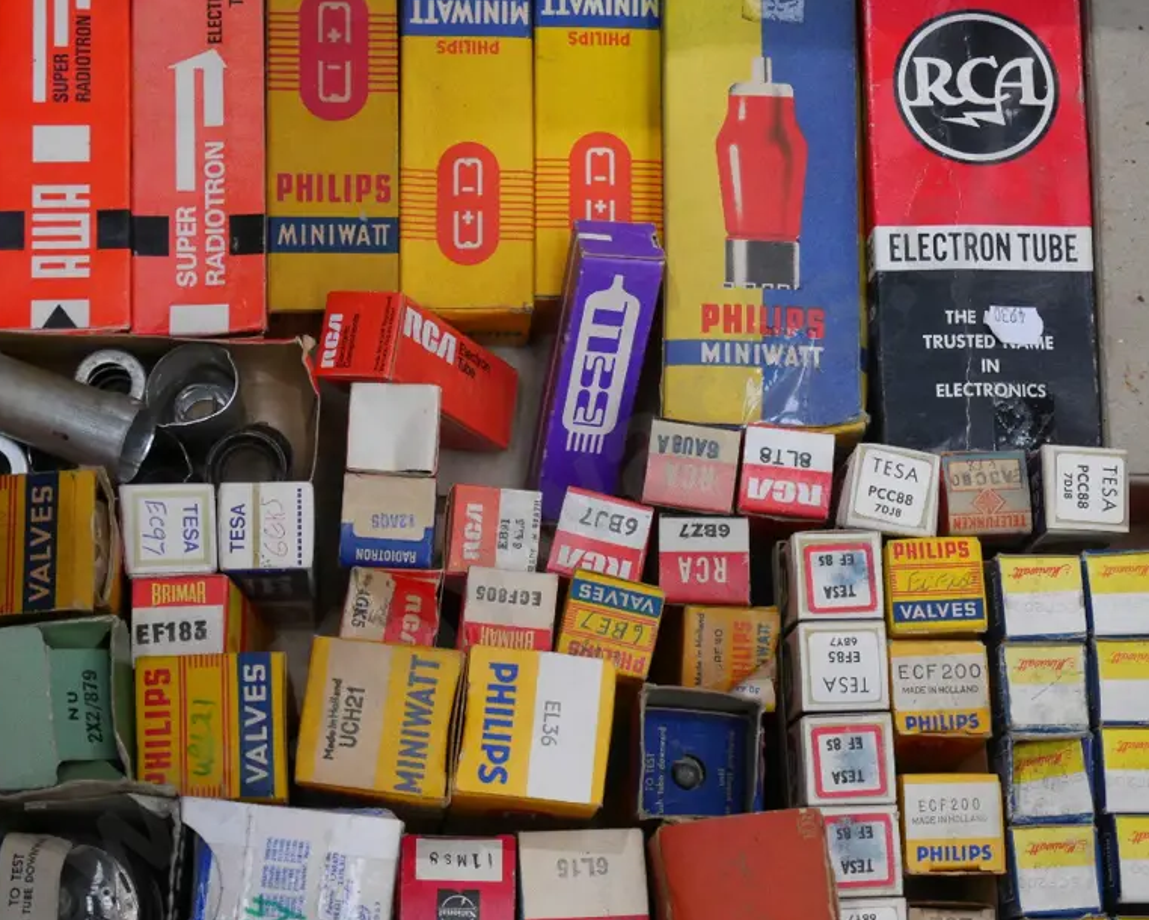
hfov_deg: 22.7
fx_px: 2857
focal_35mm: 84
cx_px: 591
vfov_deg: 18.3
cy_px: 495
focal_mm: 32
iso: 3200
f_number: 5.6
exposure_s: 1/50
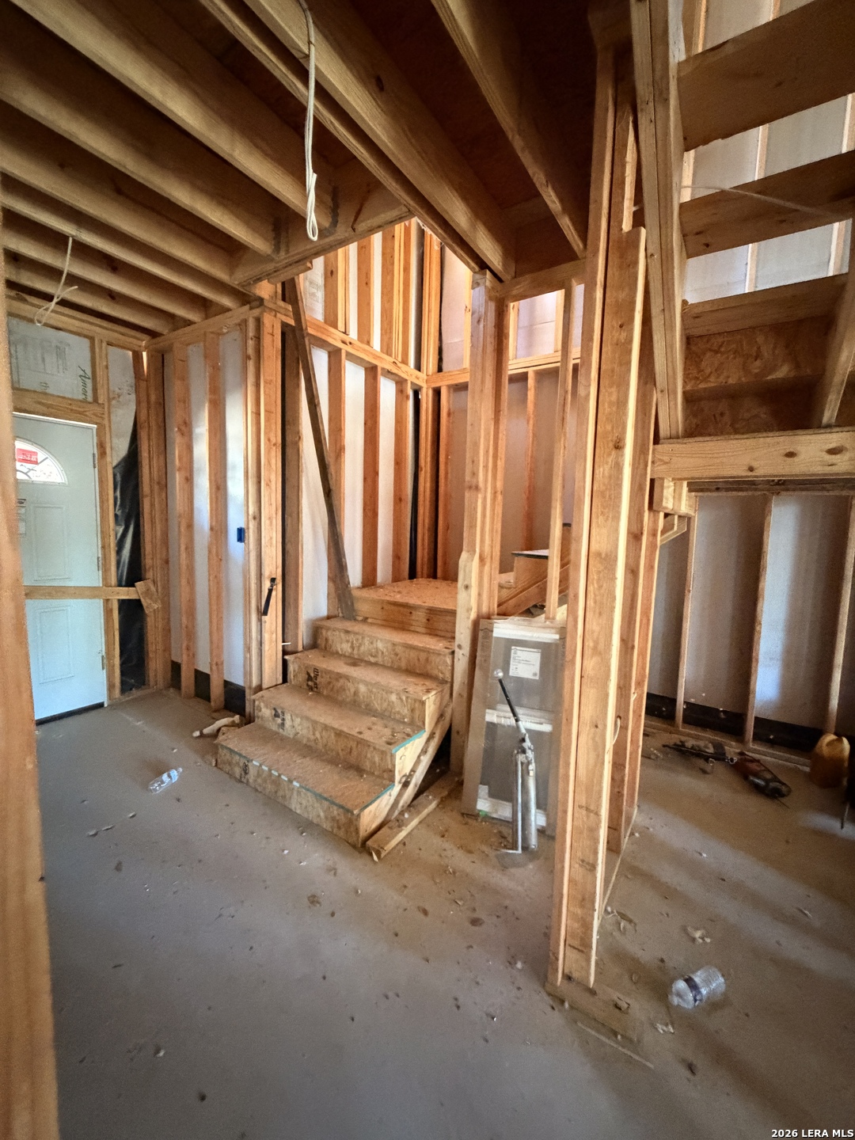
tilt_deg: -6.0
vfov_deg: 102.1
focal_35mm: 14
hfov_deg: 85.7
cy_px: 570
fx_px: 461
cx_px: 428
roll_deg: -2.2
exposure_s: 1/40
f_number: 2.2
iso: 1600
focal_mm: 2.22
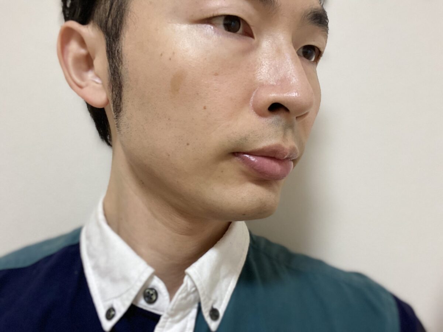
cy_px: 166
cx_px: 222
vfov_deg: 46.8
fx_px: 384
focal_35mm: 30
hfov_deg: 60.0
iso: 200
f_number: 2.2
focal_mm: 2.71
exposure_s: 1/50
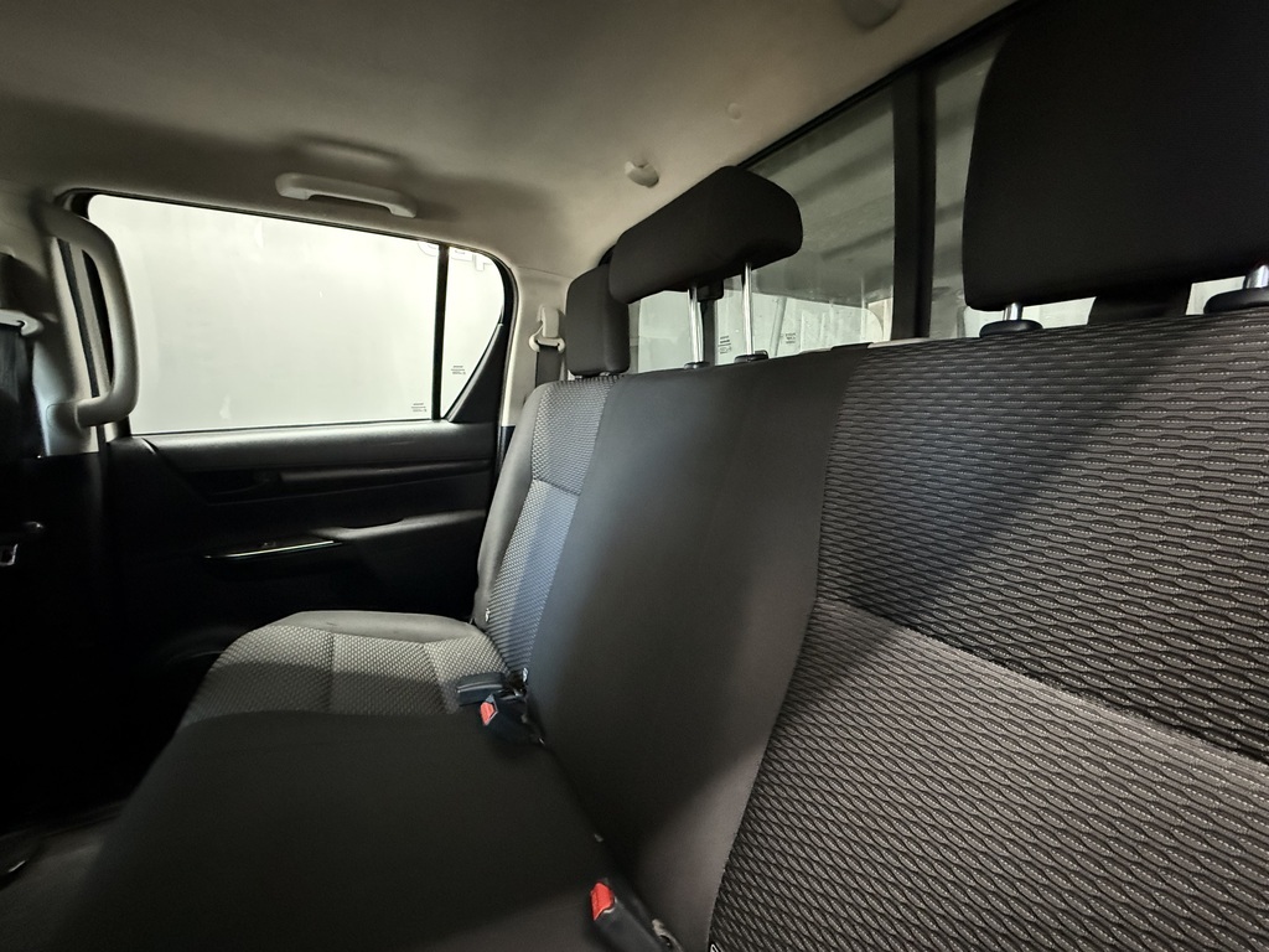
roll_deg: -1.0
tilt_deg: -6.8
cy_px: 476
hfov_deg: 102.1
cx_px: 634
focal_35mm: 14
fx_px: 513
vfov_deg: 85.7
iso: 1600
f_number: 2.2
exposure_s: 1/35
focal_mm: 2.22
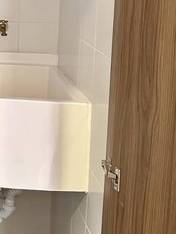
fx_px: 529
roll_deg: -1.9
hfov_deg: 17.2
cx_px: -84
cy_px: 4
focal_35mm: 78
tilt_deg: -5.0
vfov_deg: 24.0
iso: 640
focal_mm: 6.86
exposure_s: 1/40
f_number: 1.78
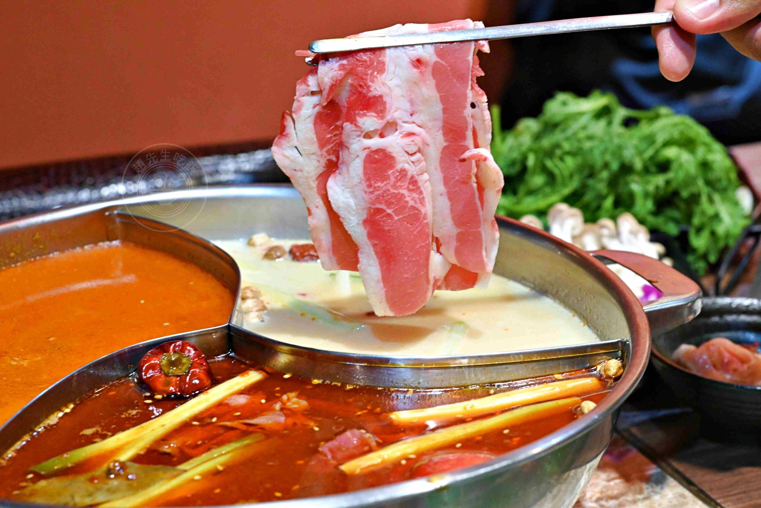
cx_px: 380
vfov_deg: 18.2
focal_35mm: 75
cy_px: 254
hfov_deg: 27.0
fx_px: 1585
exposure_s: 1/100
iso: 3200
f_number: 5.6
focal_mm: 50
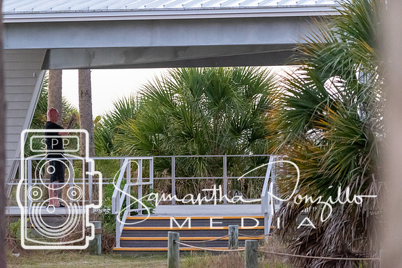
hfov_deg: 10.4
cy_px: 134
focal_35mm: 198
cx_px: 201
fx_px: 2215
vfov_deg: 6.9
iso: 5600
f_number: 4.8
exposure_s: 1/125
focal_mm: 130
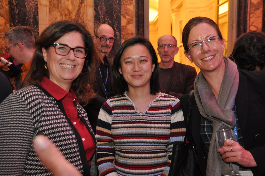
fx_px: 375
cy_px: 88
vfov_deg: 26.4
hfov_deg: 38.9
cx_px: 132
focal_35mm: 51
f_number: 4.5
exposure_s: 1/60
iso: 800
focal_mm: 34
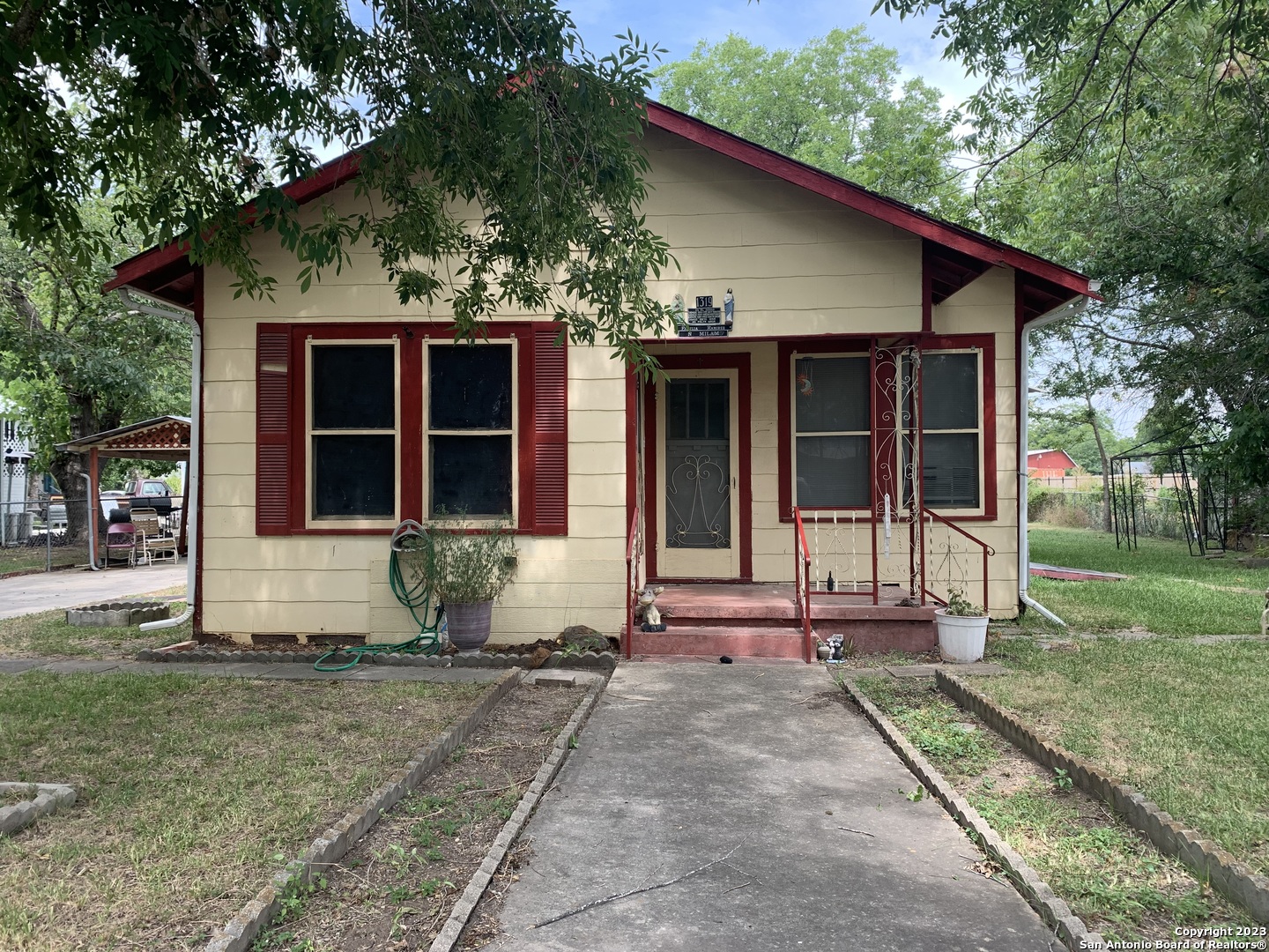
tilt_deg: +0.2
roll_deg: +0.7
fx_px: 953
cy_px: 476
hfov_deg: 67.3
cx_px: 634
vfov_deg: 53.1
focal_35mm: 26
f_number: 1.8
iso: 25
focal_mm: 4.25
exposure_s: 1/314
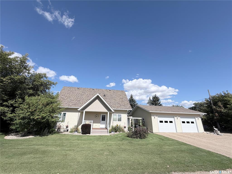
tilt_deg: +20.6
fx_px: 94
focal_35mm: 14
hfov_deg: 102.1
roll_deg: +0.1
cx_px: 116
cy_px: 87
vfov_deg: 85.7
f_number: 2.2
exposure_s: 1/1001
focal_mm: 2.22
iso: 20
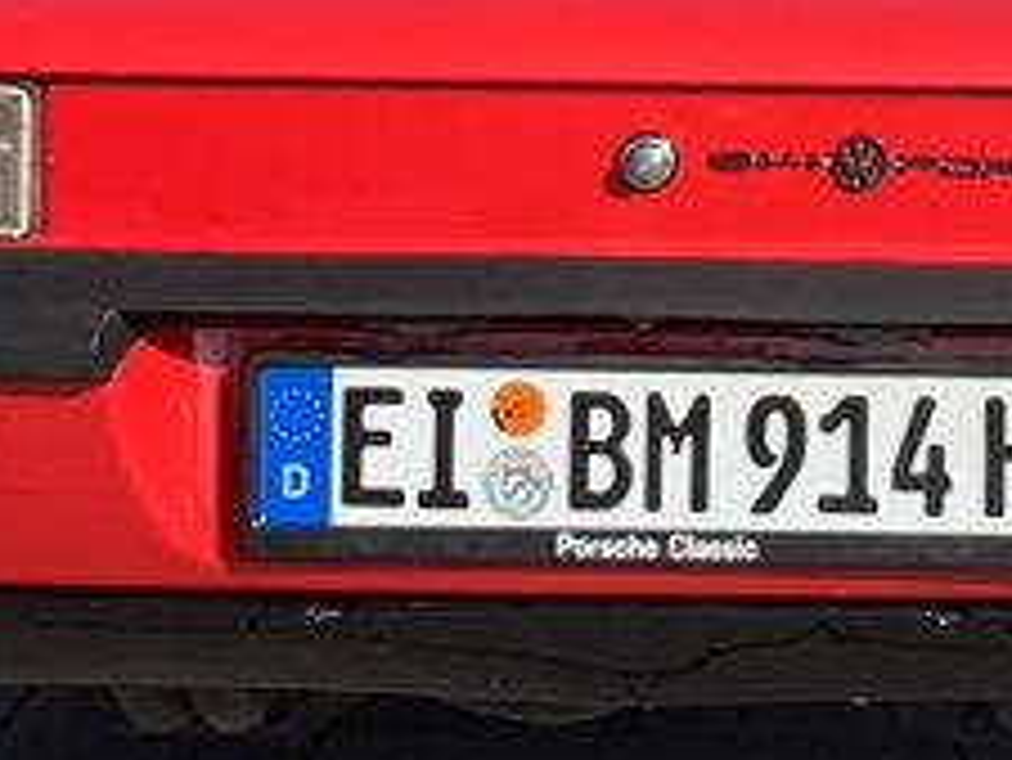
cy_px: 207
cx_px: 666
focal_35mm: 132
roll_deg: +0.7
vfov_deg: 11.2
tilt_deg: -4.3
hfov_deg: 14.9
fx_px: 3861
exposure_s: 1/1848
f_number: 1.8
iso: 16
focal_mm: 3
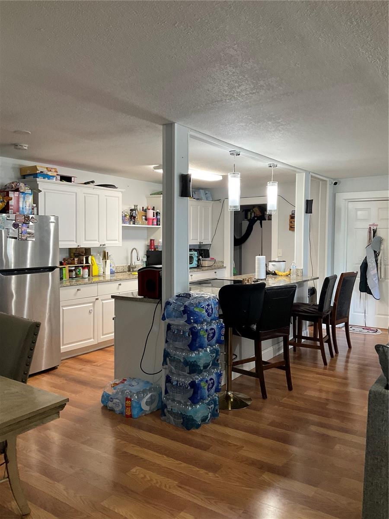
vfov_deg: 61.7
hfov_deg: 48.2
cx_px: 194
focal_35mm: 29
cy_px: 260
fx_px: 435
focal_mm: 3
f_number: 1.8
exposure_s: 1/60
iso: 125
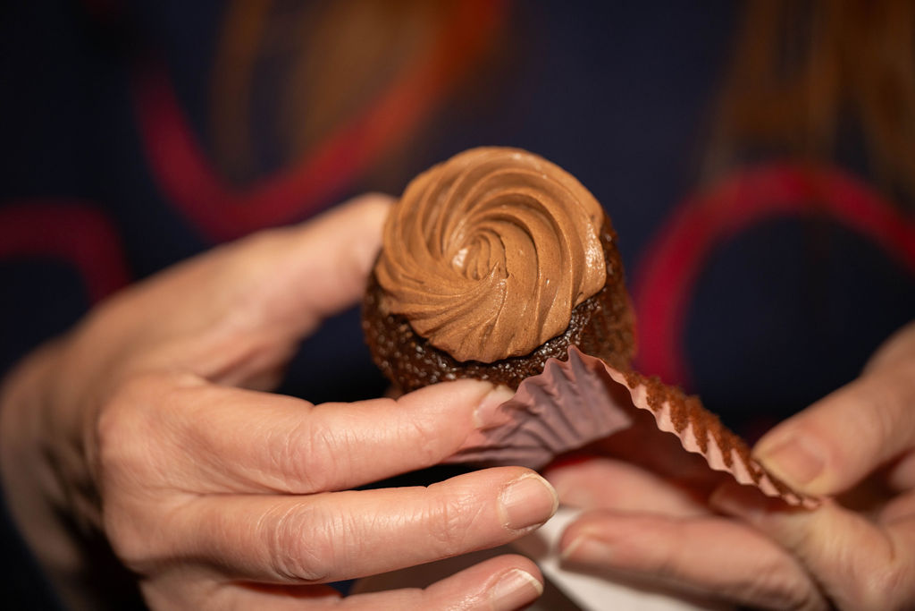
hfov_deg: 10.3
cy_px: 306
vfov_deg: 6.9
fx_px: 5084
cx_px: 458
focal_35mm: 200
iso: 160
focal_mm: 200
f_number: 2.8
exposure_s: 1/100
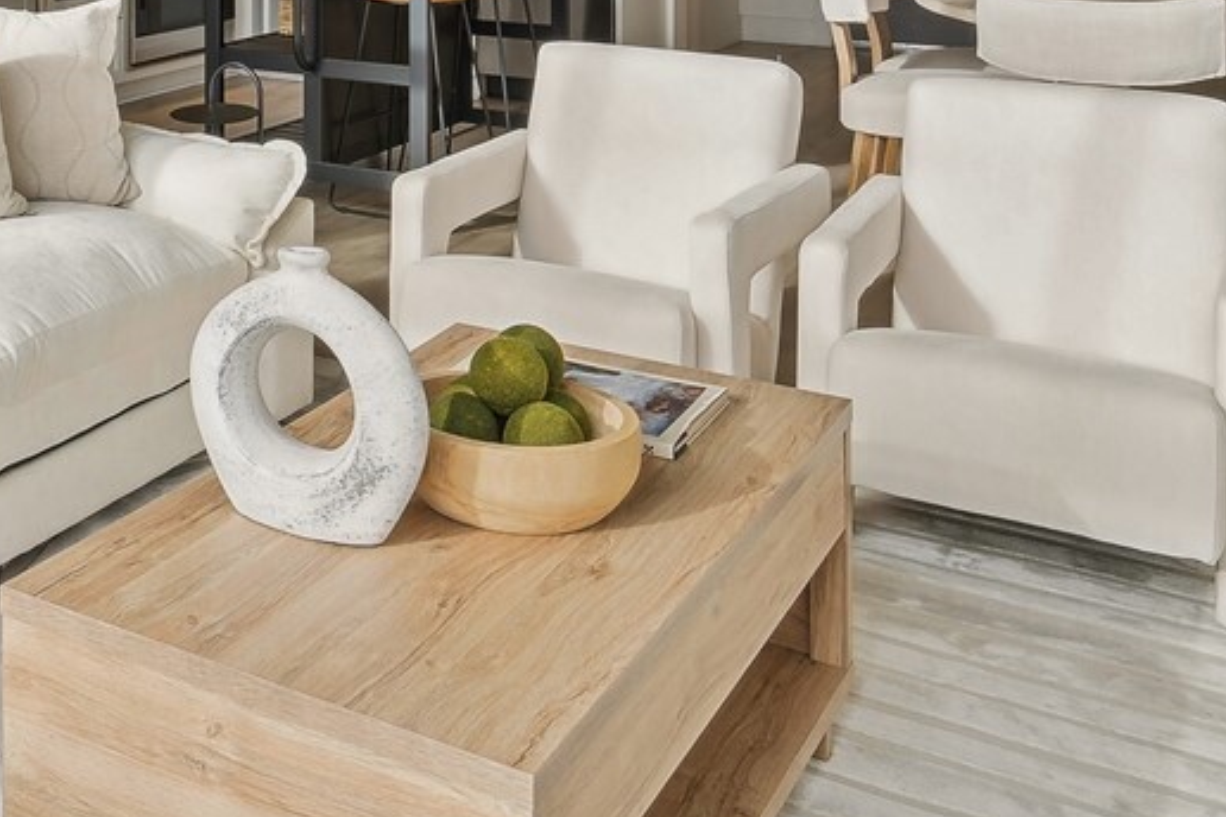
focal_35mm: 46
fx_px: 1566
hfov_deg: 38.2
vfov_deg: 25.6
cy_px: -208
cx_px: 13
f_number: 8
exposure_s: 1/10
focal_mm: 14
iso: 100
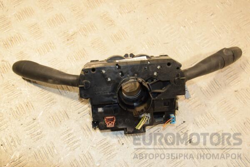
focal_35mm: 48
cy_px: 84
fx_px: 333
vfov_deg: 28.1
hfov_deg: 41.1
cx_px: 125
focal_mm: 32
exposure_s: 1/200
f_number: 6.3
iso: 800
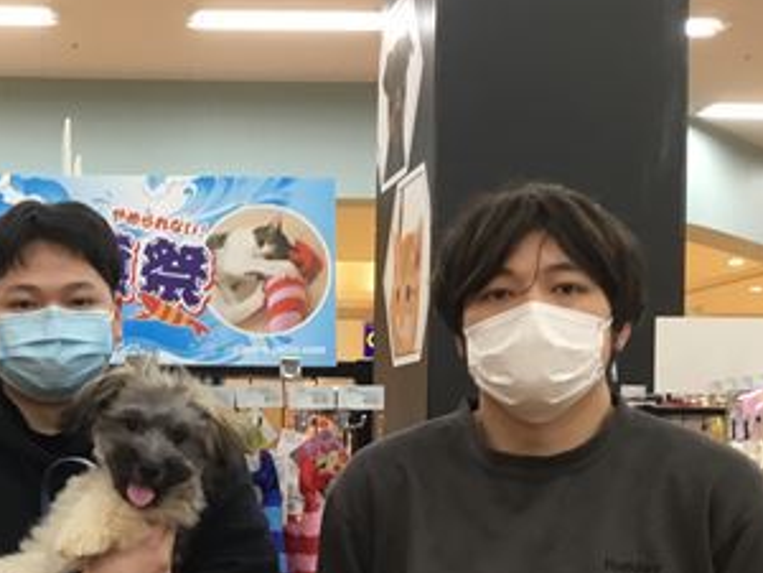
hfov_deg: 30.0
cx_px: 92
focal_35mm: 62
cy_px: 451
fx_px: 1367
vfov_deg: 23.3
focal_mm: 3.3
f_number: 2.4
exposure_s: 1/33
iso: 80
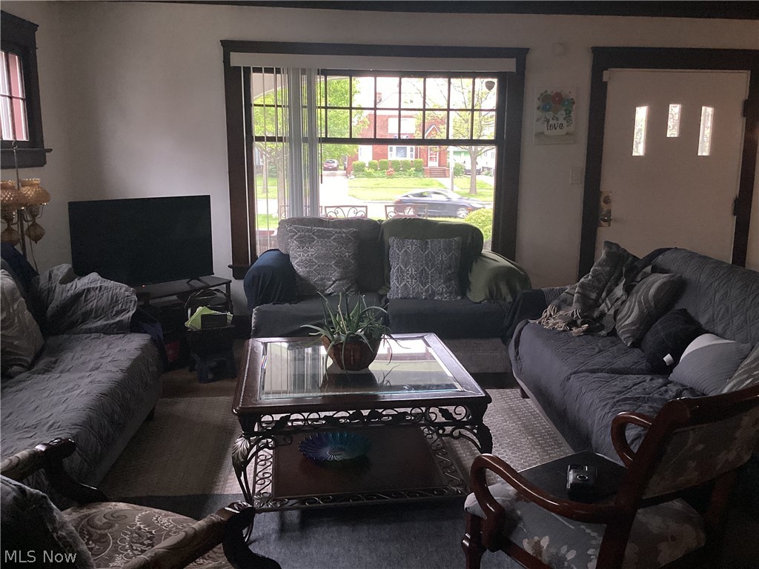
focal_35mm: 31
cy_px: 284
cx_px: 380
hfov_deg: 58.4
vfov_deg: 45.4
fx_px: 680
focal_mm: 3.3
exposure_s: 1/50
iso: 160
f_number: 2.4
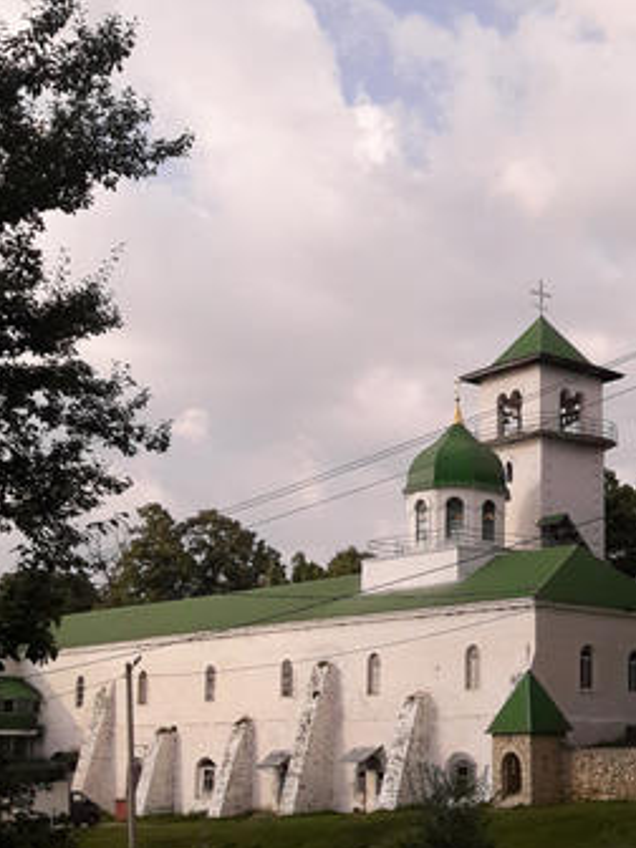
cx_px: 424
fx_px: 980
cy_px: 540
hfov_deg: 35.6
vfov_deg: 46.3
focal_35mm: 40
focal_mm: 3.7
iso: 200
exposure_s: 1/5848
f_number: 1.9
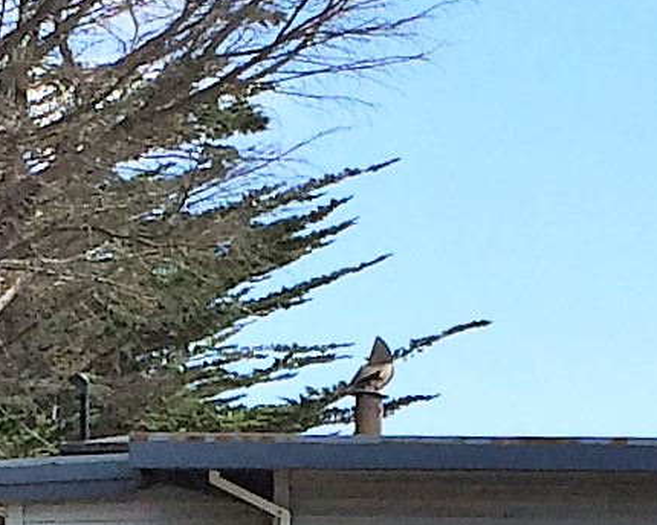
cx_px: 270
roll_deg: -1.9
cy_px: 1048
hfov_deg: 9.3
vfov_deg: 7.2
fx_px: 4025
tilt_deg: -5.6
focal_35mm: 207
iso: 32
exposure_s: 1/2053
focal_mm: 4.15
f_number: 2.2
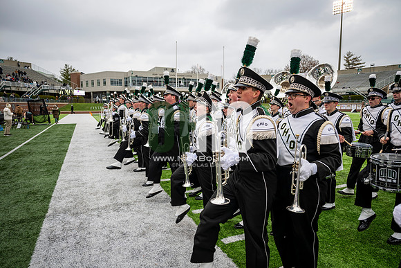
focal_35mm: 24
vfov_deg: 53.2
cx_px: 200
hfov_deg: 73.7
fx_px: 267
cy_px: 134
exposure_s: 1/500
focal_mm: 24
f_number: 2.8
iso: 100
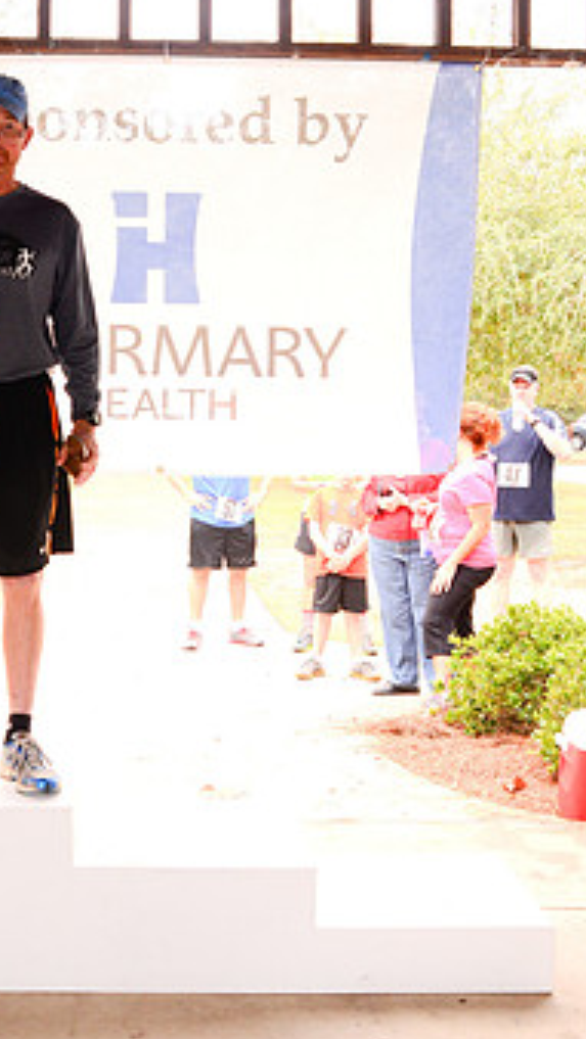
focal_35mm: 50
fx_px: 1379
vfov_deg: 41.2
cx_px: 138
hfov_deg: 23.7
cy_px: 447
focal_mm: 24
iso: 640
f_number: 5.6
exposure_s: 1/125
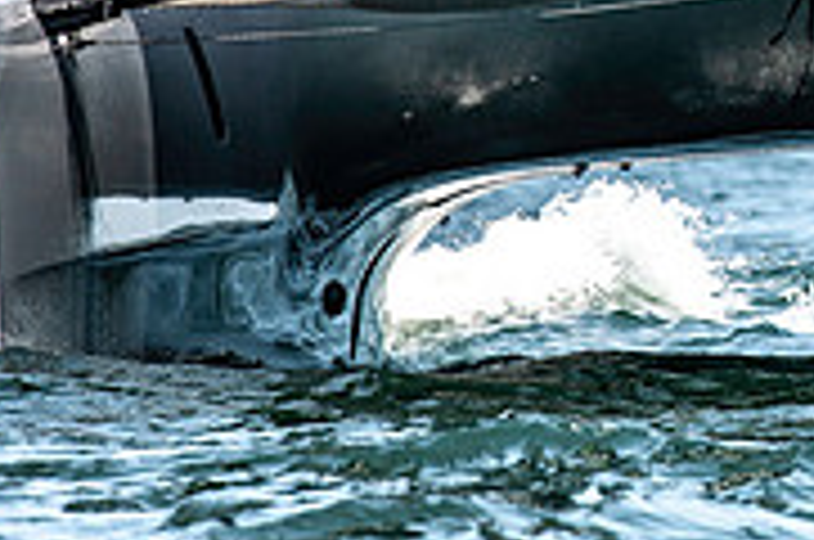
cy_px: -130
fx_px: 21736
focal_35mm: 963
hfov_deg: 2.1
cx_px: 1057
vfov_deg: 1.4
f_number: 5
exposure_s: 1/1600
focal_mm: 300
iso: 250
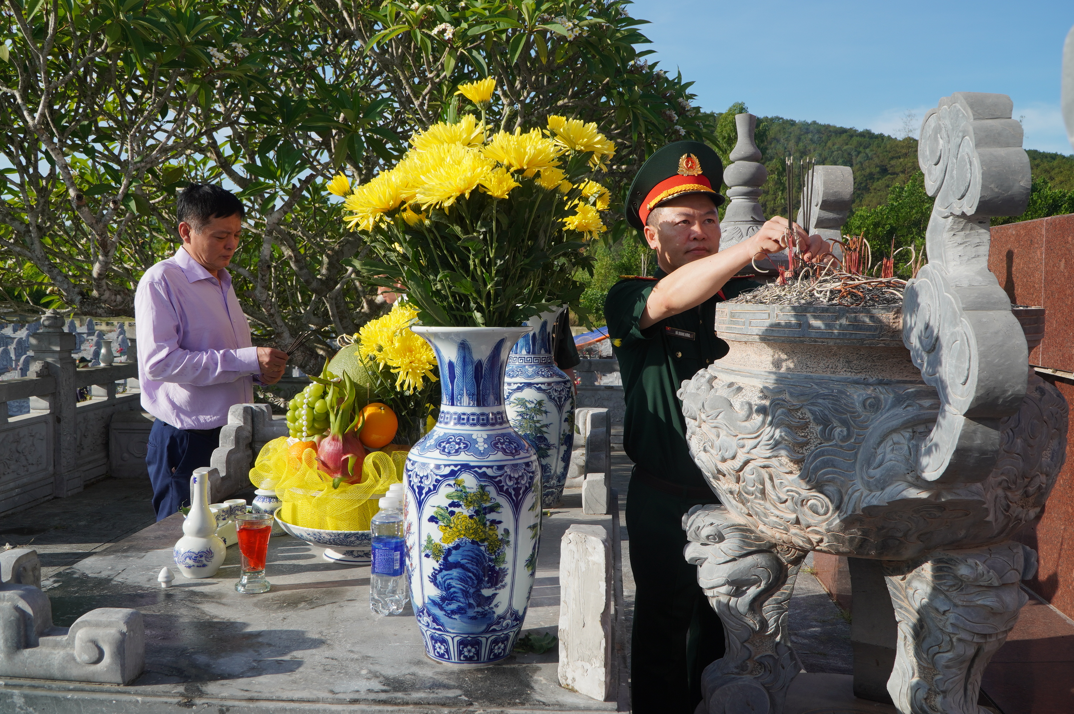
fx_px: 939
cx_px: 537
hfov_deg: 59.5
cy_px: 357
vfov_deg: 41.6
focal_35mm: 32
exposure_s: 1/160
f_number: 9
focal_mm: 21
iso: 100
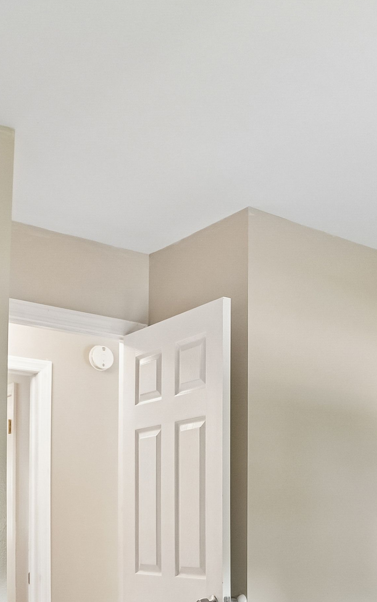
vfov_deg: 40.0
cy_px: 524
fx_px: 773
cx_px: 322
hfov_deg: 26.7
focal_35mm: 47
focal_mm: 14
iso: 800
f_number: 8
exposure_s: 1/13
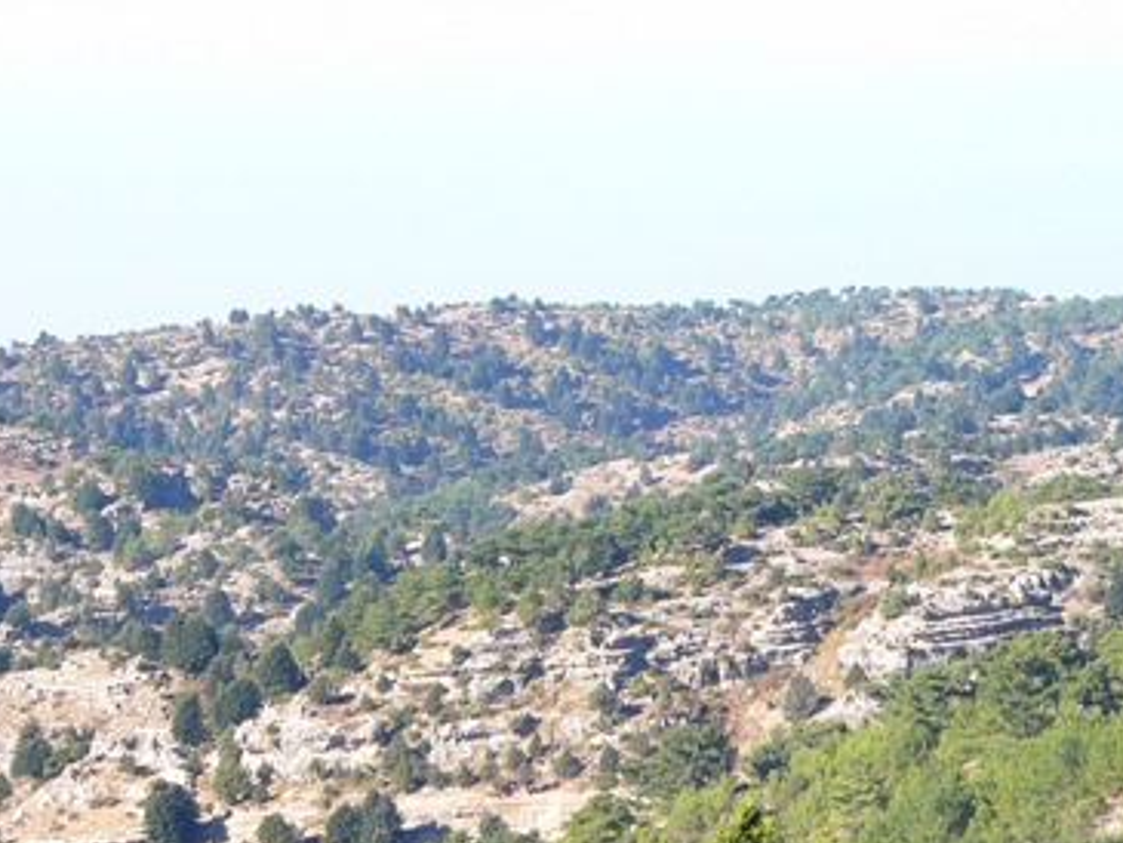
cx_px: 766
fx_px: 6198
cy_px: 483
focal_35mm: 191
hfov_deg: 10.3
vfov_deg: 7.8
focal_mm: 18.1
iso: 50
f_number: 4
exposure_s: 1/250
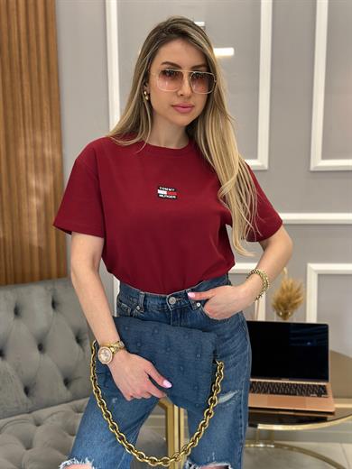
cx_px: 176
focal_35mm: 48
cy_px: 234
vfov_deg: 39.7
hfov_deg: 30.3
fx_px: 651
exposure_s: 1/100
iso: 80
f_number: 1.78
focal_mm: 6.86
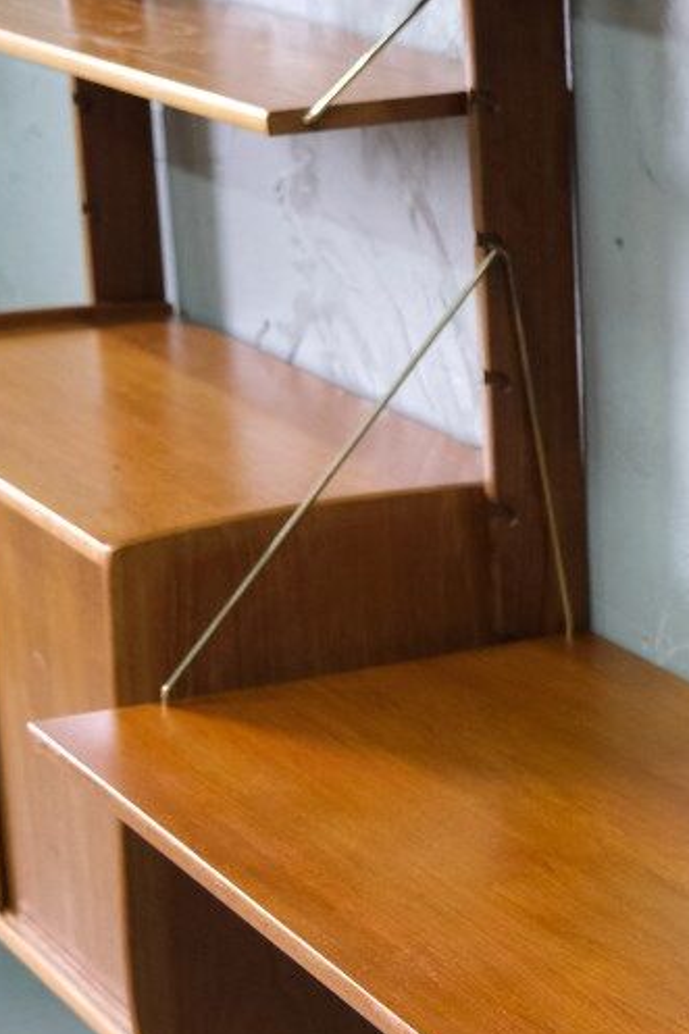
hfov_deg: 12.7
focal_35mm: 105
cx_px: 824
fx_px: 3016
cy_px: 855
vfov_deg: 19.2
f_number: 4
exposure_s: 1/40
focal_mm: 27.5
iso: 2000
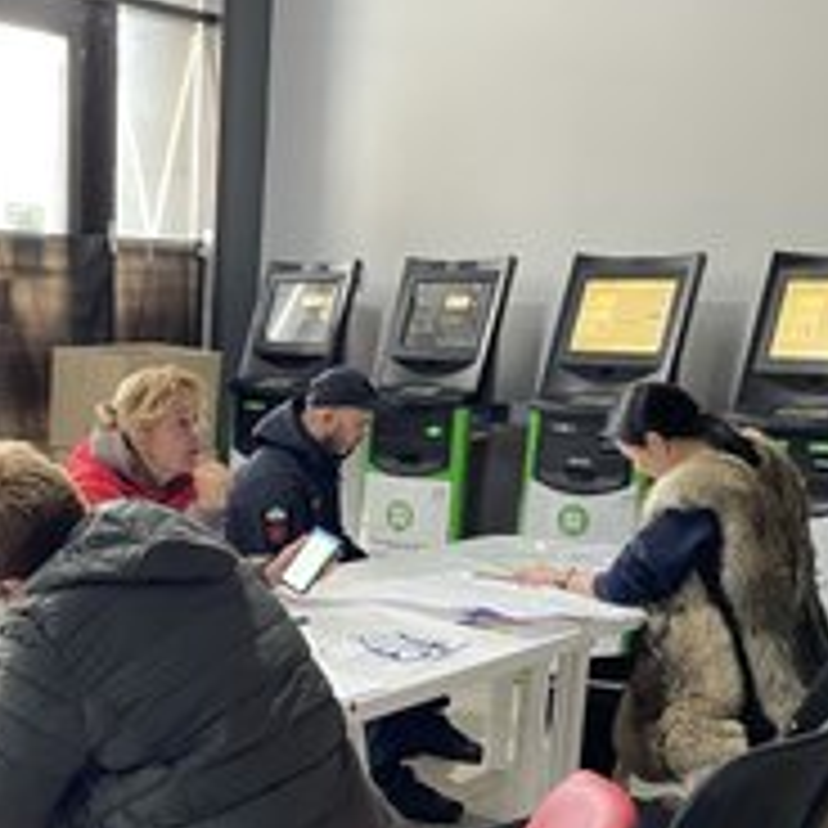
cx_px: 81
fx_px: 1353
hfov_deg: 32.3
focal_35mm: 50
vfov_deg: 33.1
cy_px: 652
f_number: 1.6
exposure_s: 1/30
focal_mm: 4.2
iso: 640
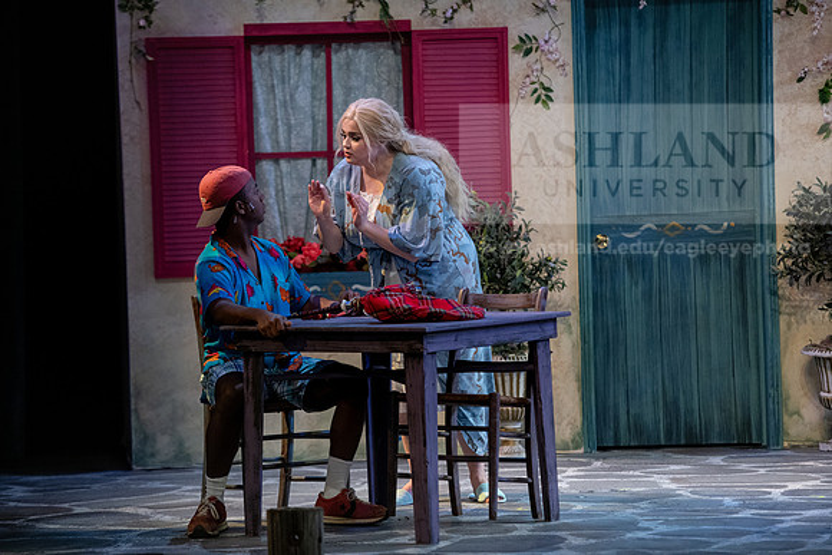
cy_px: 278
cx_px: 416
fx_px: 4045
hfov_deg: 11.7
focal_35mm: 175
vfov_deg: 7.9
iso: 2500
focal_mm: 175
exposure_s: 1/320
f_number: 3.2
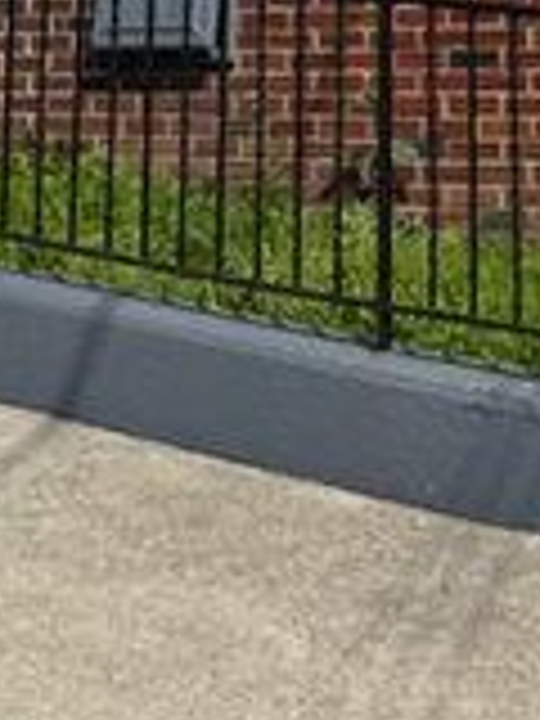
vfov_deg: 16.4
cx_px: 657
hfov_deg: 14.3
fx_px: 2080
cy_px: -592
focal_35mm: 100
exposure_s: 1/9009
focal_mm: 6.76
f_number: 1.78
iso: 80
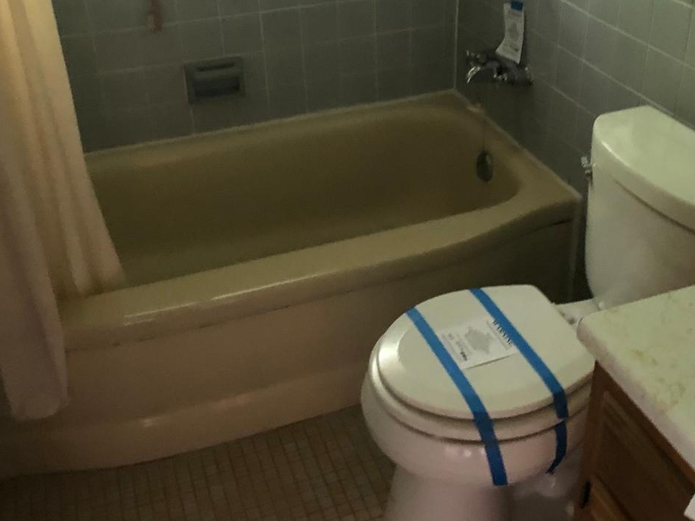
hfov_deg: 31.7
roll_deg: +2.6
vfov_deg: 23.9
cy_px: 180
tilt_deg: -29.3
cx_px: 371
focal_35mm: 61
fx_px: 1225
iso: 100
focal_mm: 4
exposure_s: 1/4
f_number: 1.8
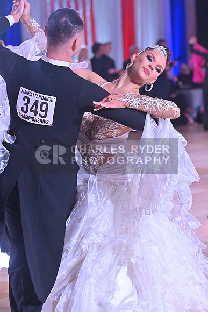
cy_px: 156
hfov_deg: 10.6
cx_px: 104
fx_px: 1126
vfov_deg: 15.8
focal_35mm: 130
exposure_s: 1/400
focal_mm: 130
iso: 6400
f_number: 6.3
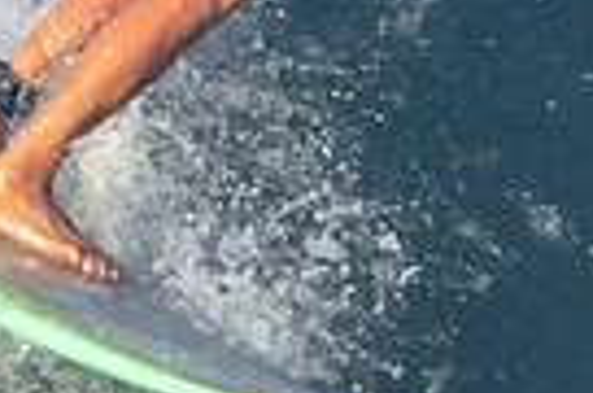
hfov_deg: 0.6
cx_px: 510
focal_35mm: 3528
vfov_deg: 0.4
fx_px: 57978
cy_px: -105
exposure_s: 1/2500
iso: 1250
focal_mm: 550
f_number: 9
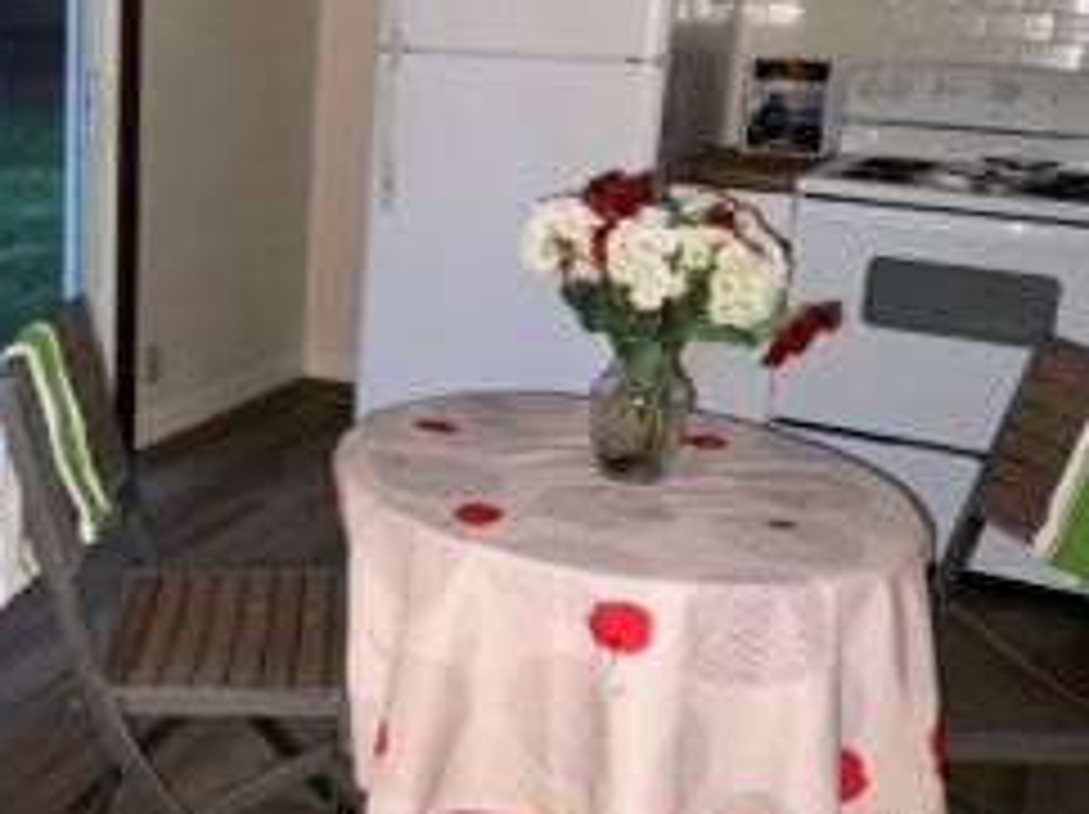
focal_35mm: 48
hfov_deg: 38.0
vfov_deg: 30.1
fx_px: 1509
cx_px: 194
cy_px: 297
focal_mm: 3
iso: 160
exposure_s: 1/16
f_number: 1.8
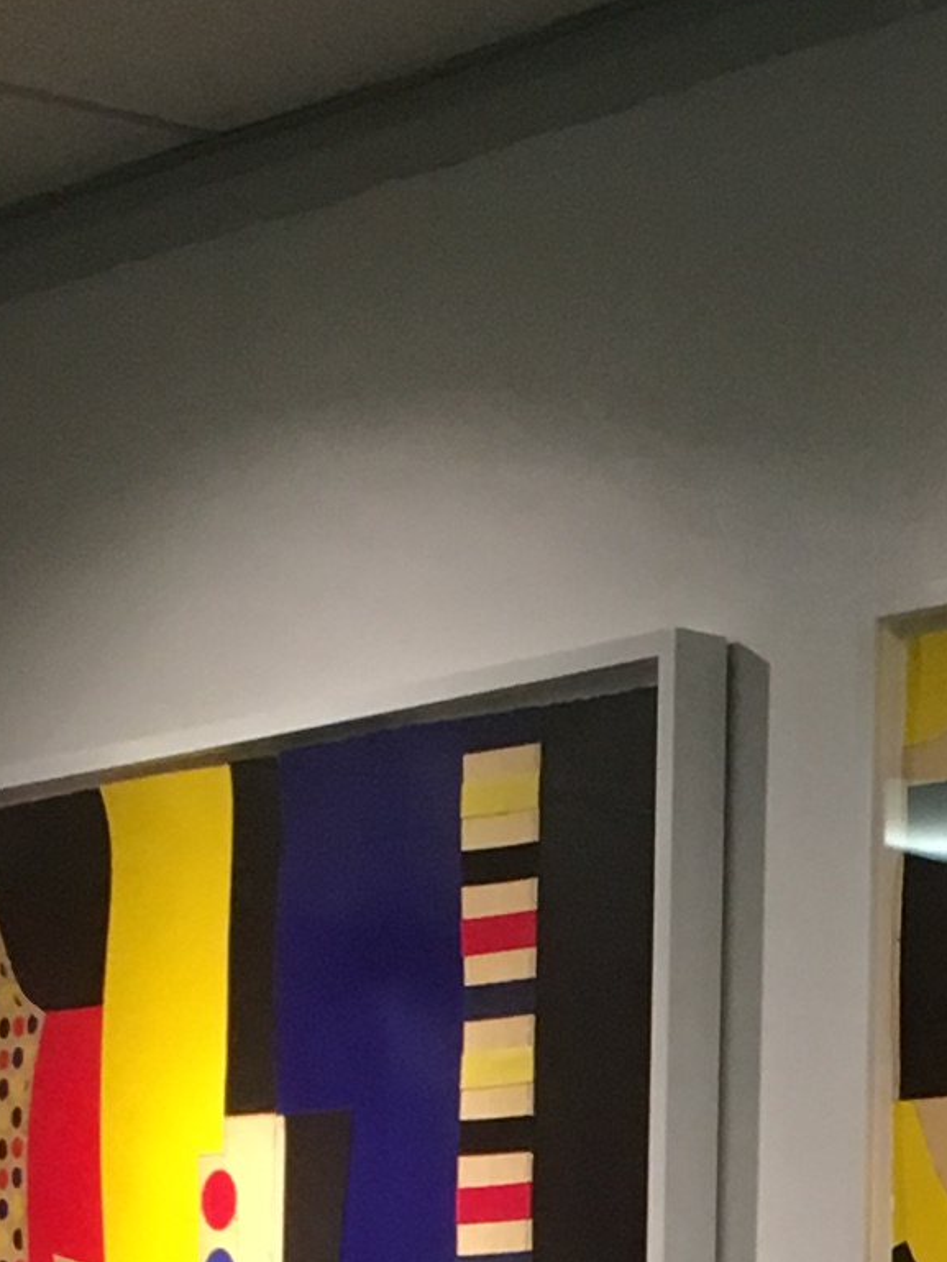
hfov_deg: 9.6
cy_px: 2028
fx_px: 5543
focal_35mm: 152
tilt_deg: -4.6
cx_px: 1124
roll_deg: -0.6
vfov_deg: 12.2
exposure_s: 1/30
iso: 80
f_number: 2.2
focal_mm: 4.15
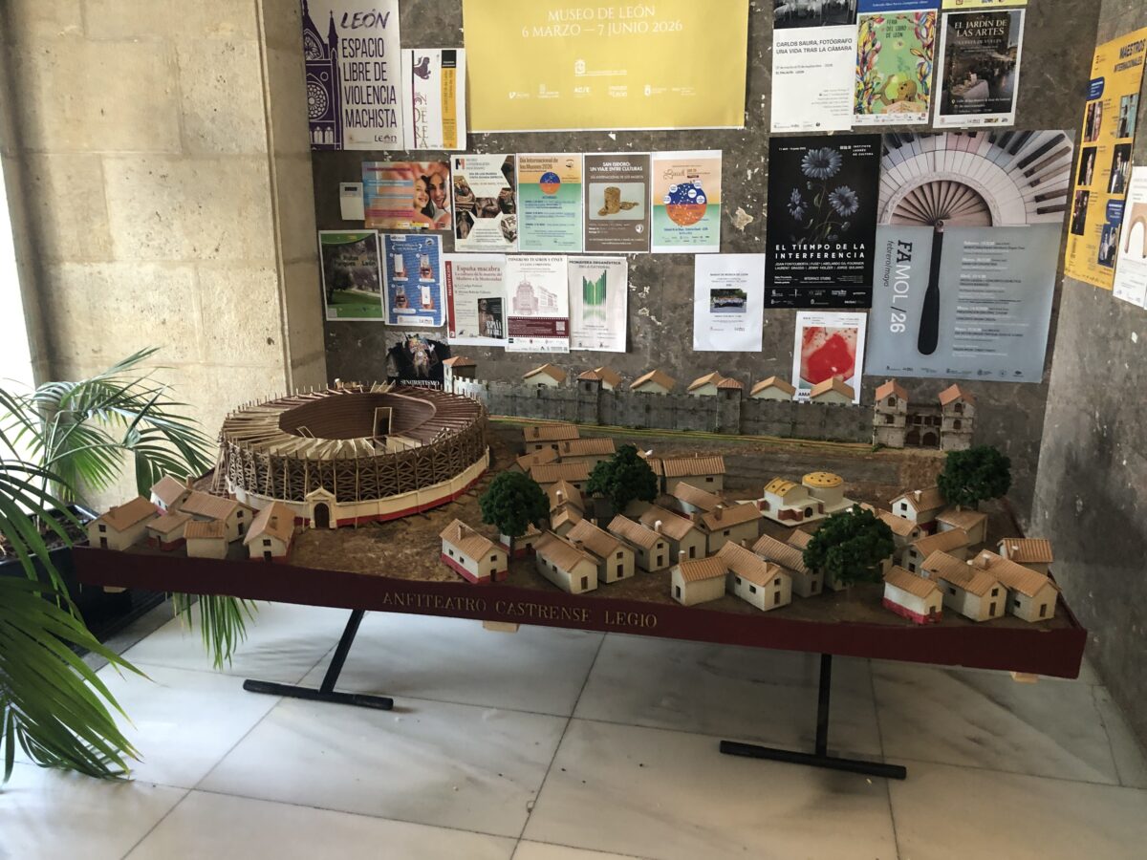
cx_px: 574
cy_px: 430
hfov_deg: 63.4
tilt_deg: -14.6
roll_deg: +0.5
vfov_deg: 49.7
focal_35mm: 28
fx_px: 928
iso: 100
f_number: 1.8
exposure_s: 1/17
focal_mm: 4
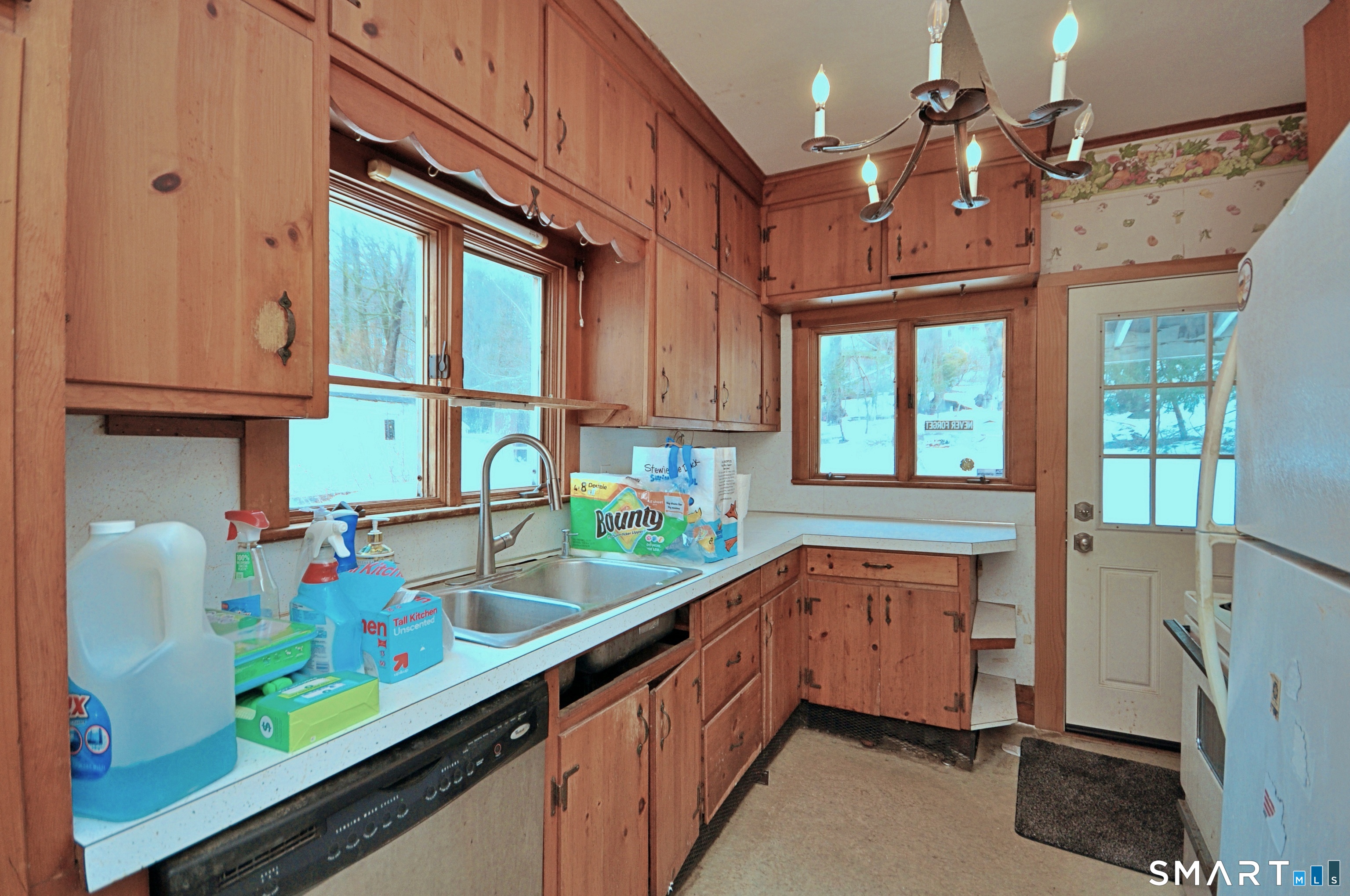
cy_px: 448
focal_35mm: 15
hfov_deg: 100.5
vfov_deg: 77.2
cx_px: 675
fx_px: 562
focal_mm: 10
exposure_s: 1/80
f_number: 4.5
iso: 400
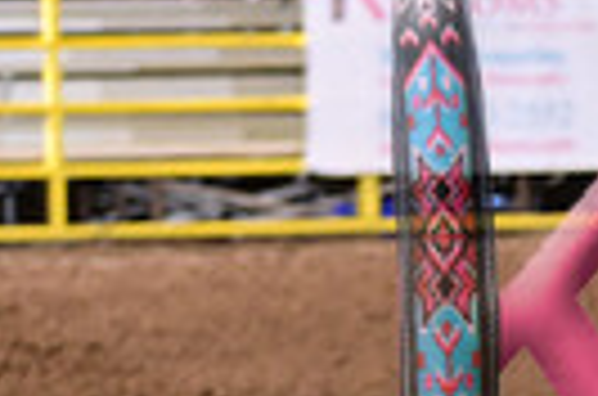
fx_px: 8120
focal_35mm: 490
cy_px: 313
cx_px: 1227
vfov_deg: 2.8
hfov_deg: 4.2
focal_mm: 112
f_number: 3.2
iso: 1250
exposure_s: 1/200
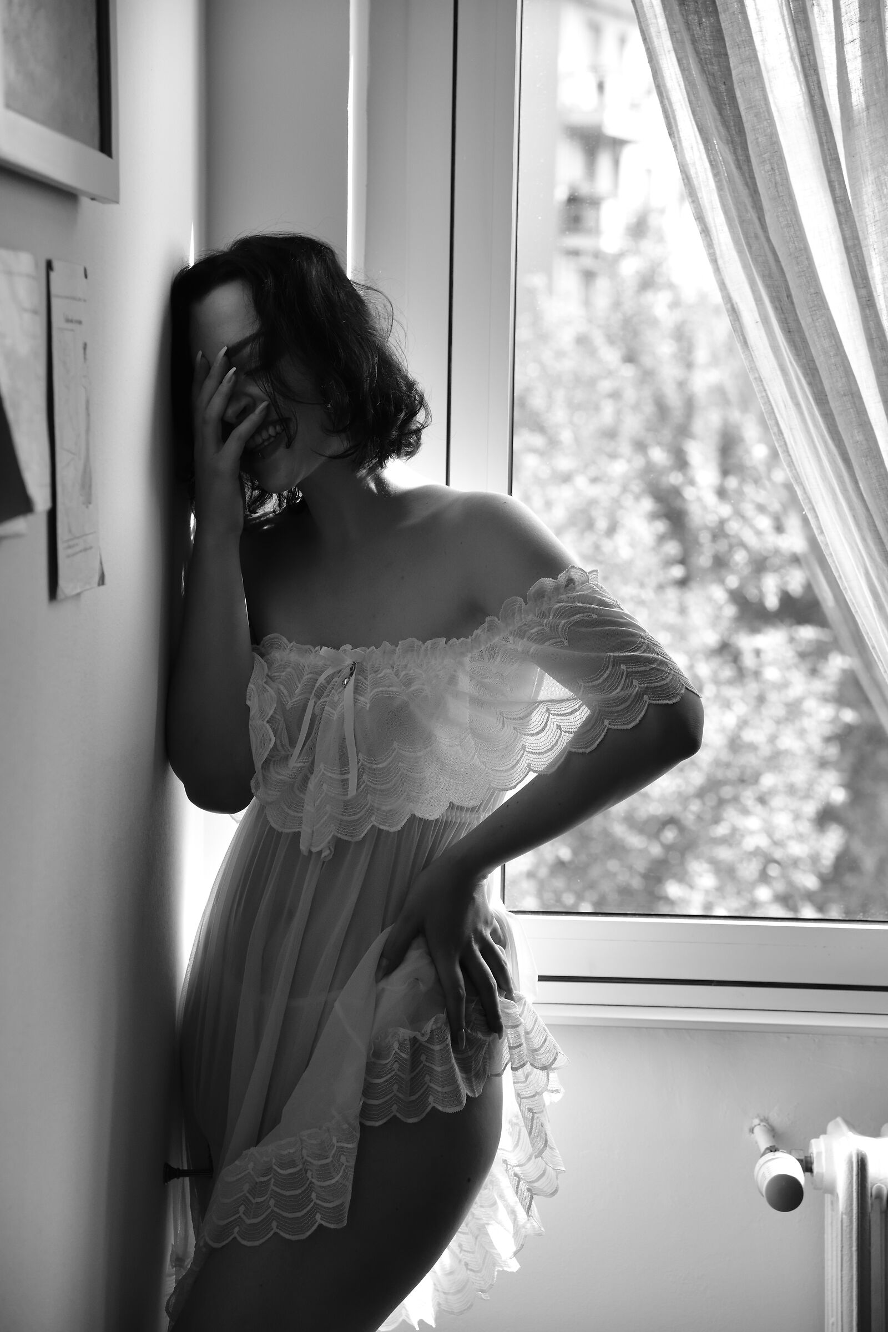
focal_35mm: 82
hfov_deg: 16.7
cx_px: 444
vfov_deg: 24.8
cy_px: 666
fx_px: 3034
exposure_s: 1/640
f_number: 5
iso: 1250
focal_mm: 82
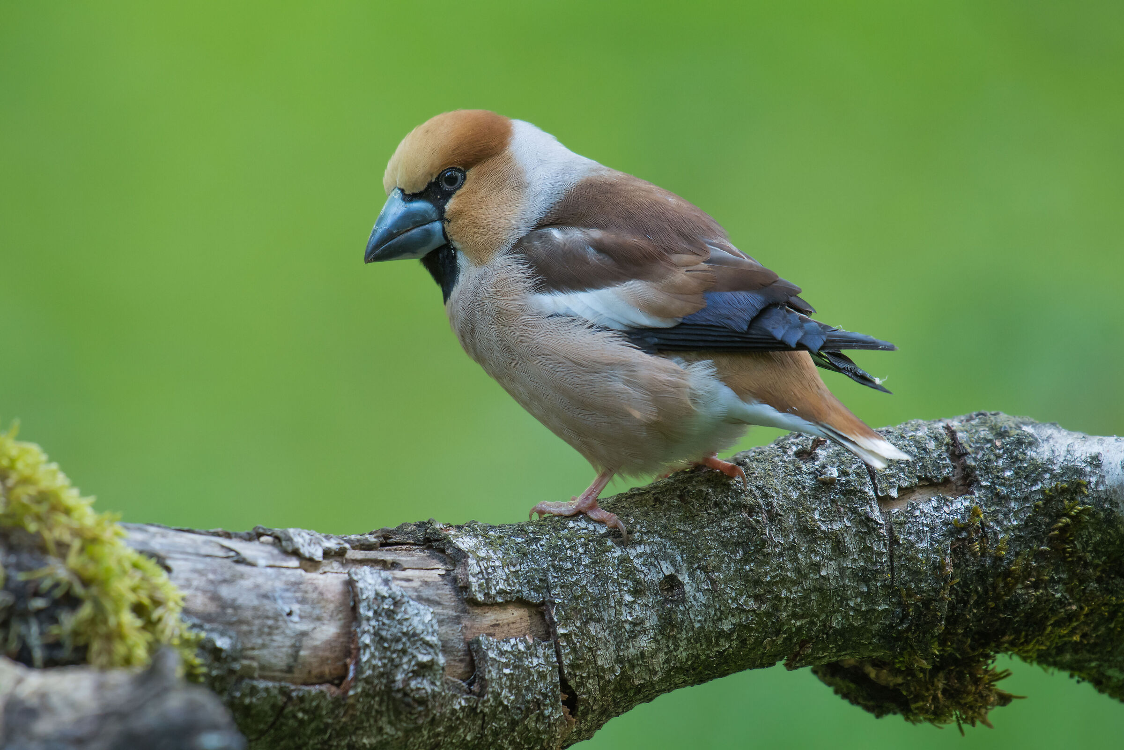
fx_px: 22478
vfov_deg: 1.9
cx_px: 562
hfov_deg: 2.9
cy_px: 375
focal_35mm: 720
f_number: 5.6
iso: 1000
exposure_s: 1/80
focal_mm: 480
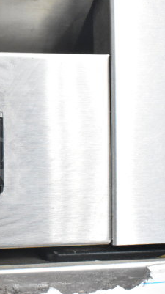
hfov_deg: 17.0
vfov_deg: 31.5
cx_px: -44
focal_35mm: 67
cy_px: 146
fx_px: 522
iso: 6400
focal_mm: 28
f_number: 6.3
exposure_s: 1/160
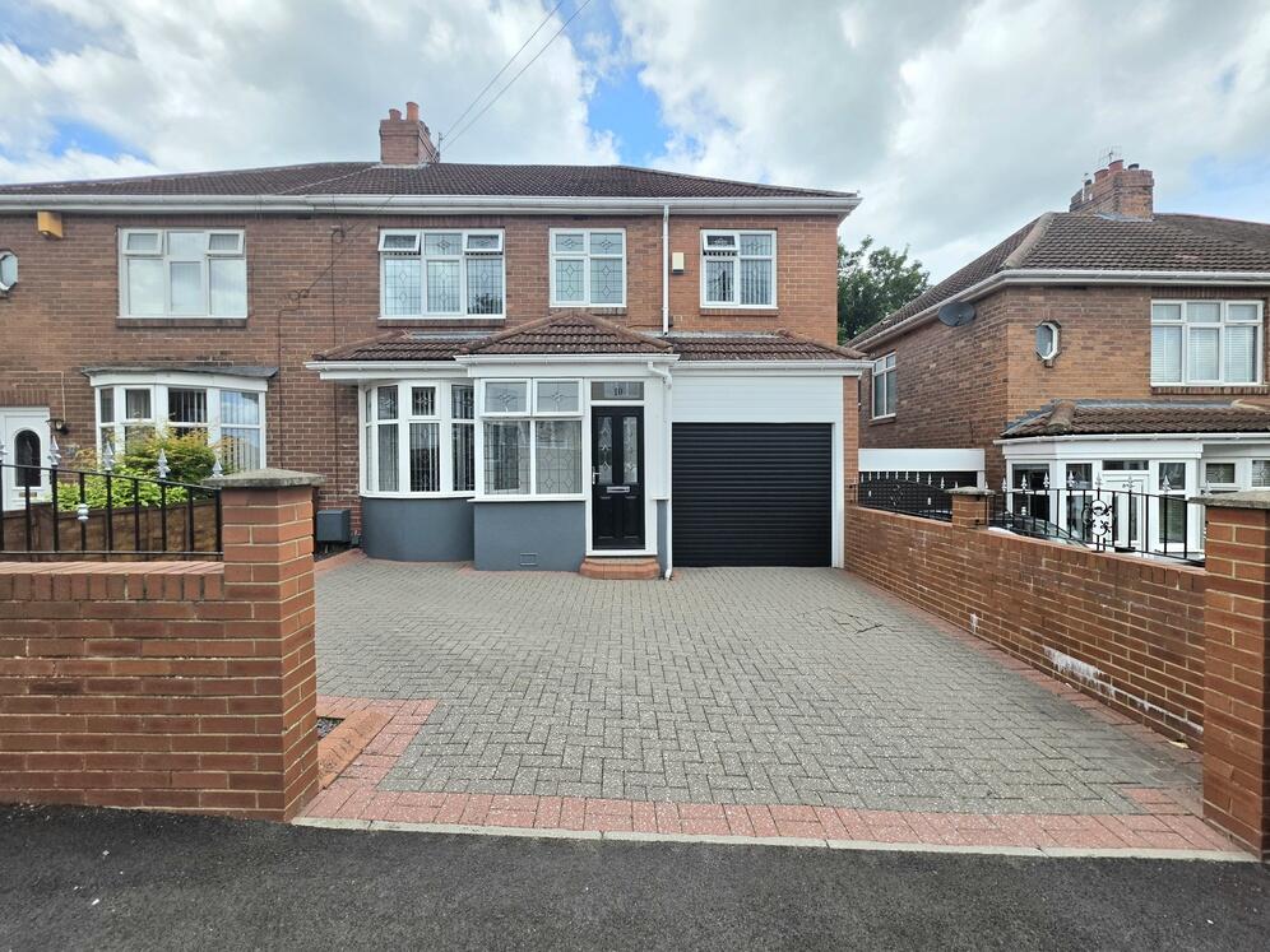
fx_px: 477
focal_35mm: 13
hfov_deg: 106.2
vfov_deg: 89.9
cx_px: 635
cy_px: 476
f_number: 1.9
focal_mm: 2.2
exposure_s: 1/2500
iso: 32
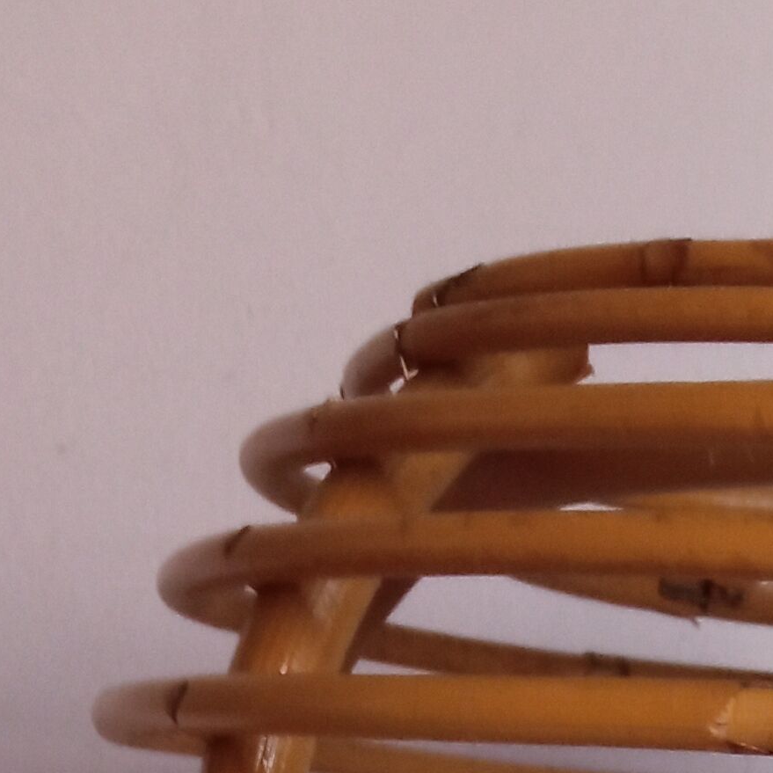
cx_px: 846
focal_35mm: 113
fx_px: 2855
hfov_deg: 15.0
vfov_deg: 13.2
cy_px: 1575
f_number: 2.2
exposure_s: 1/25
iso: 709
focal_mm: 3.79
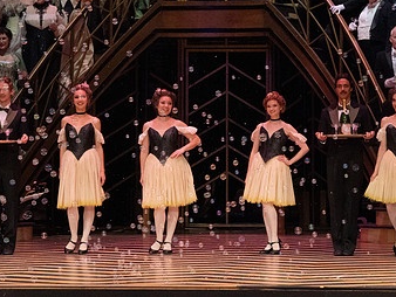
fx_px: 2530
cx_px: 153
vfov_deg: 6.7
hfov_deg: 8.9
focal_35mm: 221
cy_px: 72
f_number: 16
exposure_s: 1/400
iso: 12800
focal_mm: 134
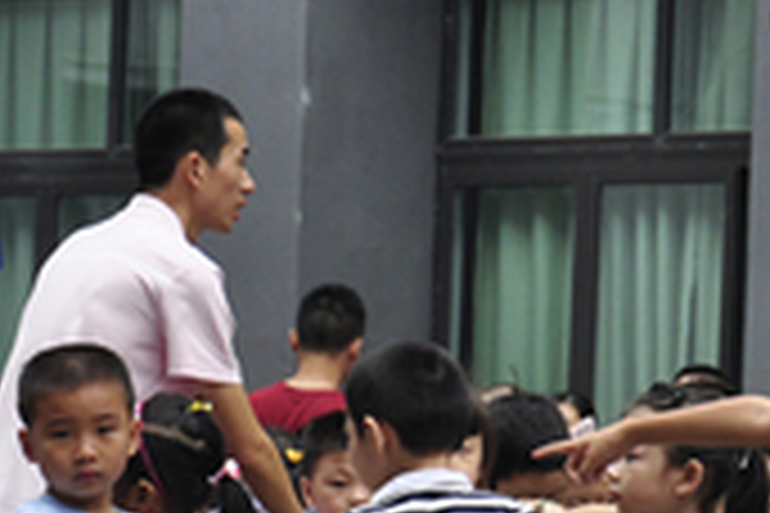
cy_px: 376
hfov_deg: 5.9
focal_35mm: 348
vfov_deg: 3.9
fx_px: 7443
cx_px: 1013
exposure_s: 1/80
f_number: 5.3
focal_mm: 66
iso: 400
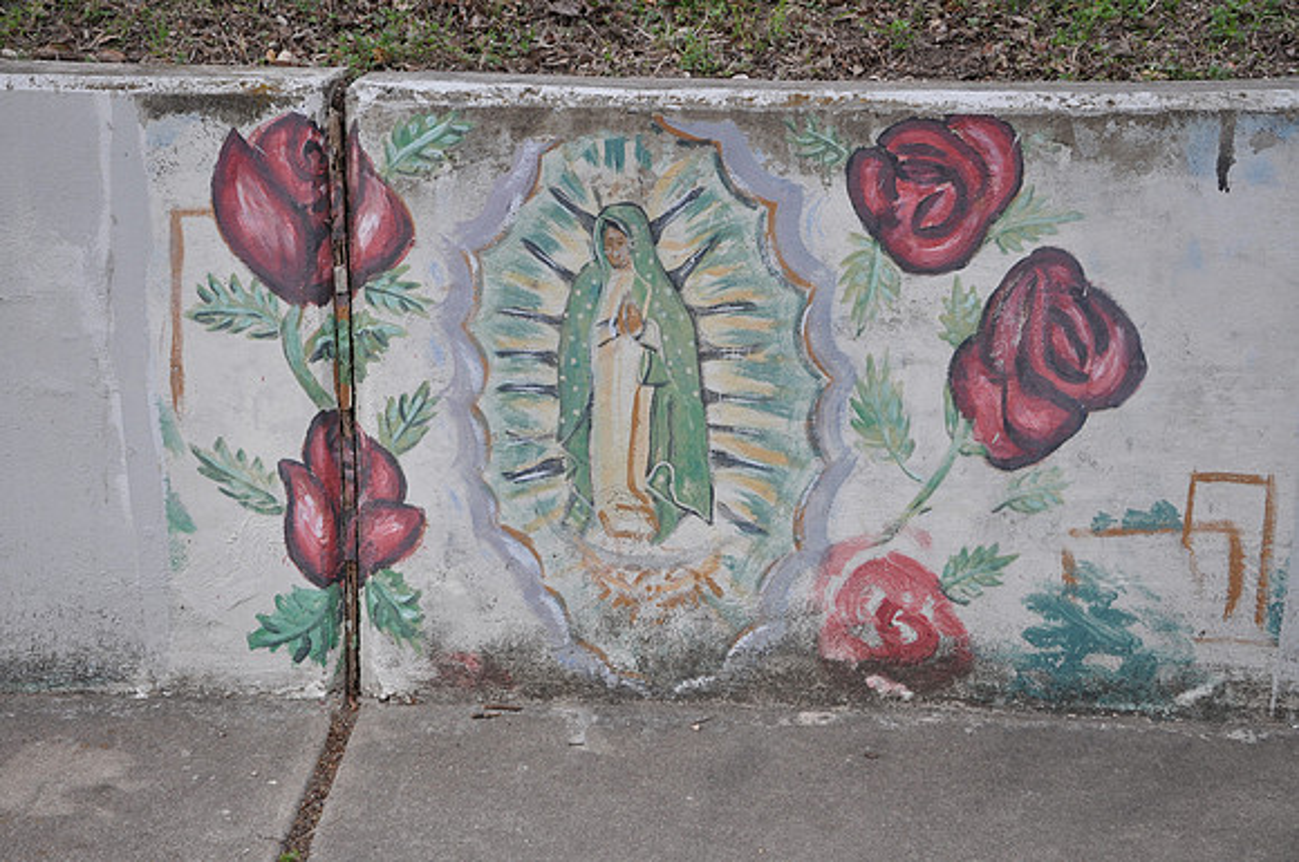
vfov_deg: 23.7
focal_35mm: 57
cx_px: 650
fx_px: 2054
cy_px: 431
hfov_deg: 35.1
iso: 200
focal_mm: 38
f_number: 6.3
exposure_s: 1/160
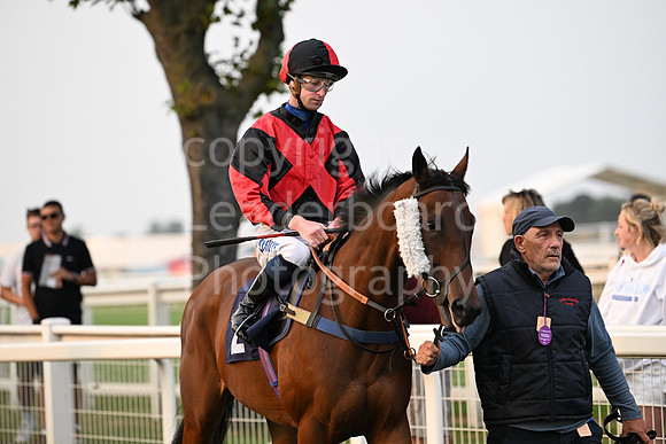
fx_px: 3701
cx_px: 333
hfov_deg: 10.3
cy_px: 222
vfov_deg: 6.9
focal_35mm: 200
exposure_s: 1/800
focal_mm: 200
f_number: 4
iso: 1600
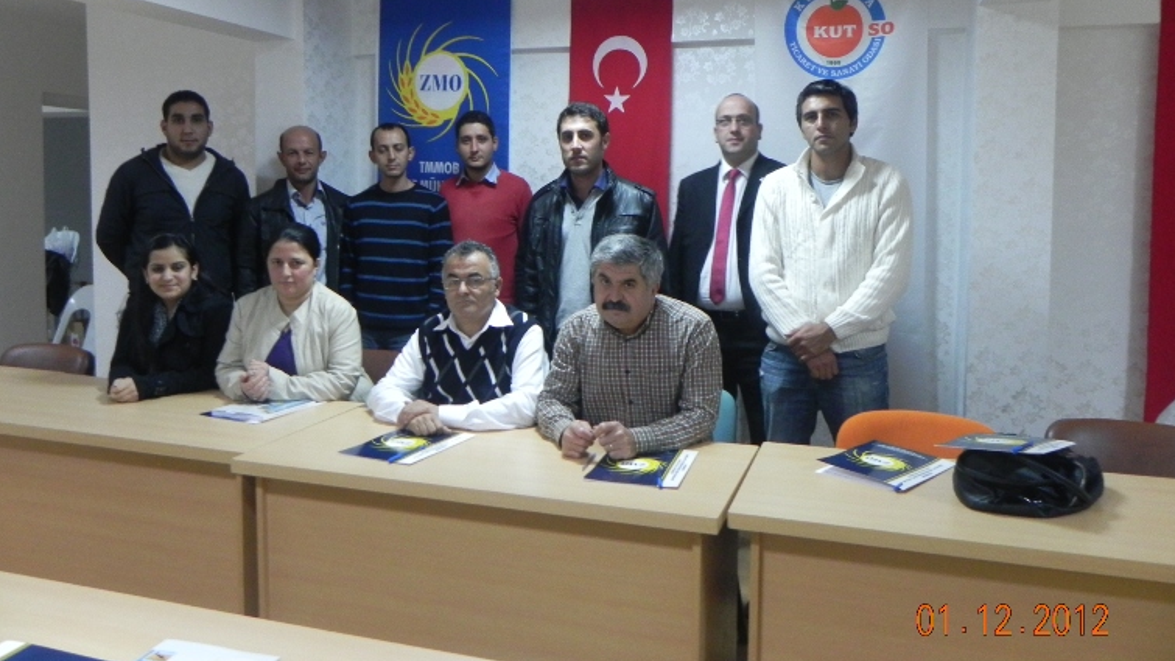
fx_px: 935
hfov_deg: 64.3
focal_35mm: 30
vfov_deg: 38.7
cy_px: 250
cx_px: 560
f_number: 2.8
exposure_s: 1/17
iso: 400
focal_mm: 4.6
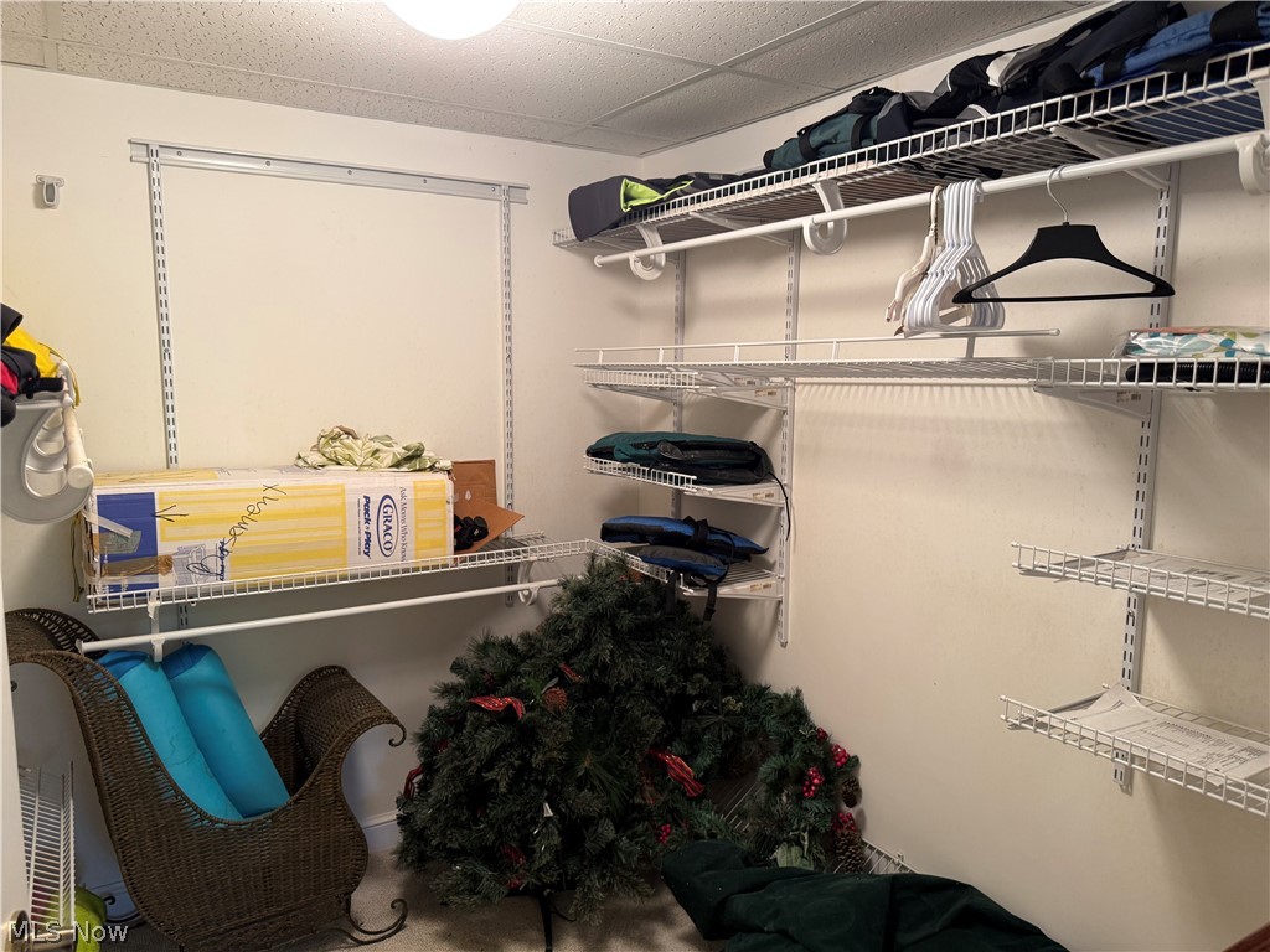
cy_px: 476
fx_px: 881
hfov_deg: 71.6
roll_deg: -0.3
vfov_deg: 56.8
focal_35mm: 24
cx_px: 635
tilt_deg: -8.0
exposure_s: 1/60
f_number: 1.78
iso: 200
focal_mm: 6.76
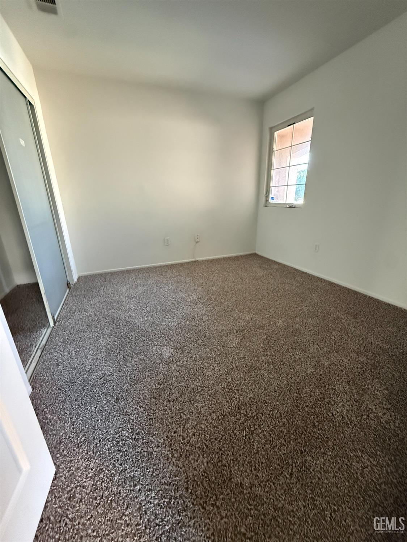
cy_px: 271
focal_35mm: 14
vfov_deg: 102.1
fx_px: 219
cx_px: 204
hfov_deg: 85.7
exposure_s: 1/60
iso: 1250
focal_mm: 2.22
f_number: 2.2
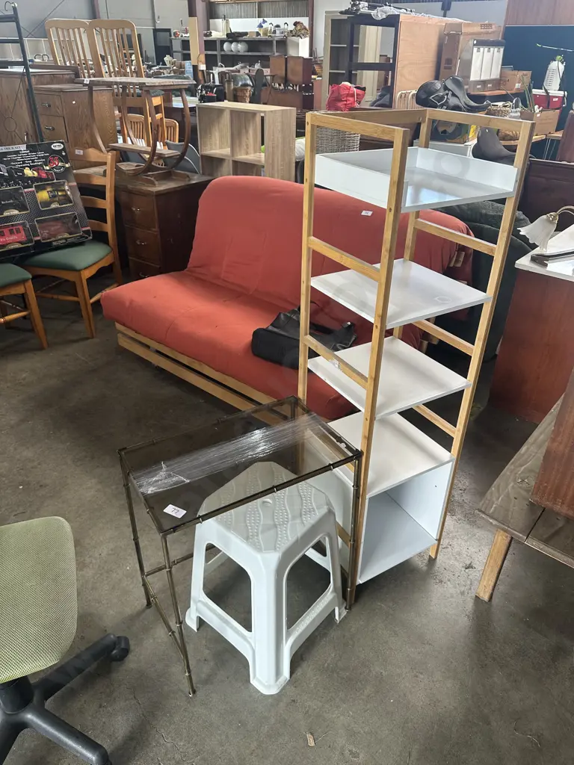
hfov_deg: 56.8
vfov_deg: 71.6
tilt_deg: -30.9
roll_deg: -2.1
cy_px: 382
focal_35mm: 24
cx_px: 287
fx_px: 531
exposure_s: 1/100
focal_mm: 6.86
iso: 100
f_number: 1.78
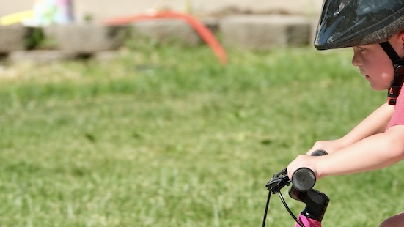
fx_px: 5132
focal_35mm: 479
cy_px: 213
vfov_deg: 2.5
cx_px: 412
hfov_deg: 4.5
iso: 125
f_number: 4.5
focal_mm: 140
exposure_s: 1/550
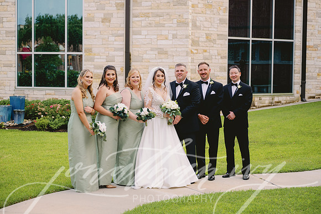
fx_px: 574
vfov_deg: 21.1
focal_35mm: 64
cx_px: 163
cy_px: 103
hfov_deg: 31.2
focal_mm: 61
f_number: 2.8
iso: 80
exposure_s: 1/200
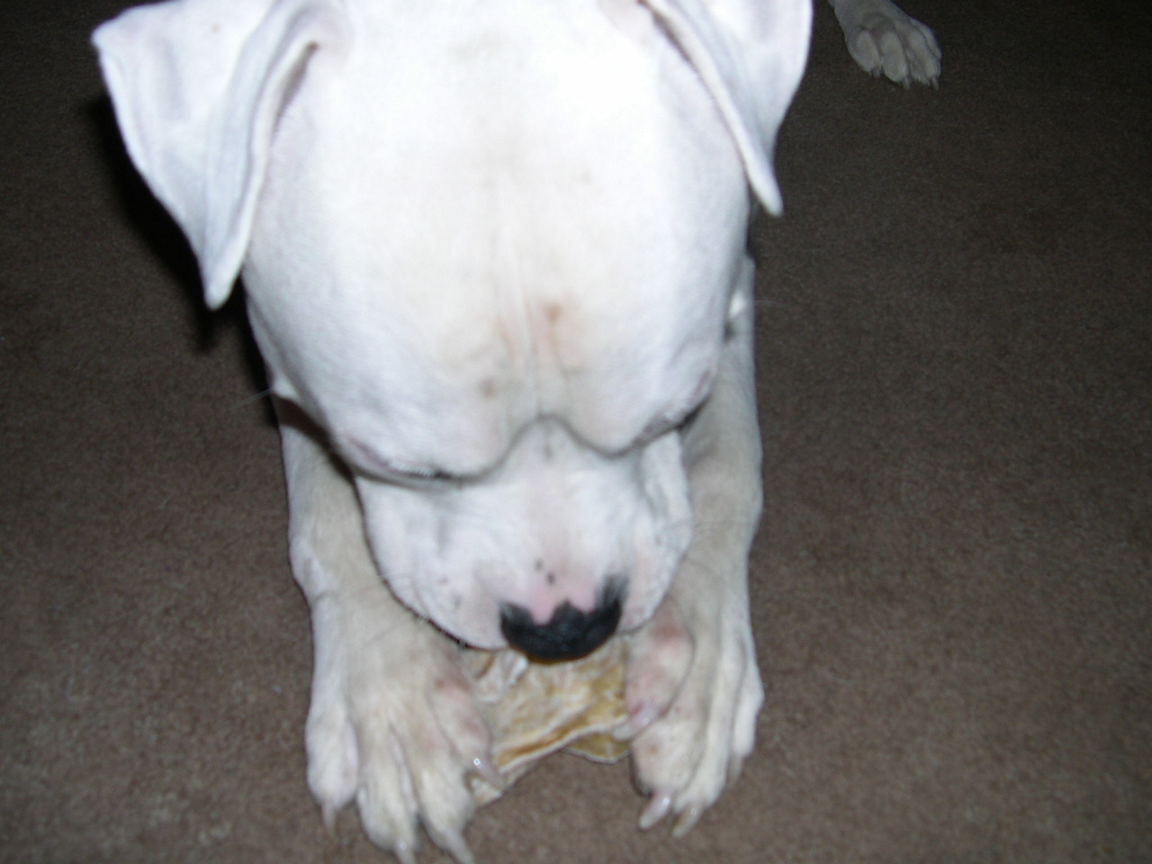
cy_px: 432
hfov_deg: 49.0
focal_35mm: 38
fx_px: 1265
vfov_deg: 37.7
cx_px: 576
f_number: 2.8
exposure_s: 1/60
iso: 100
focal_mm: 8
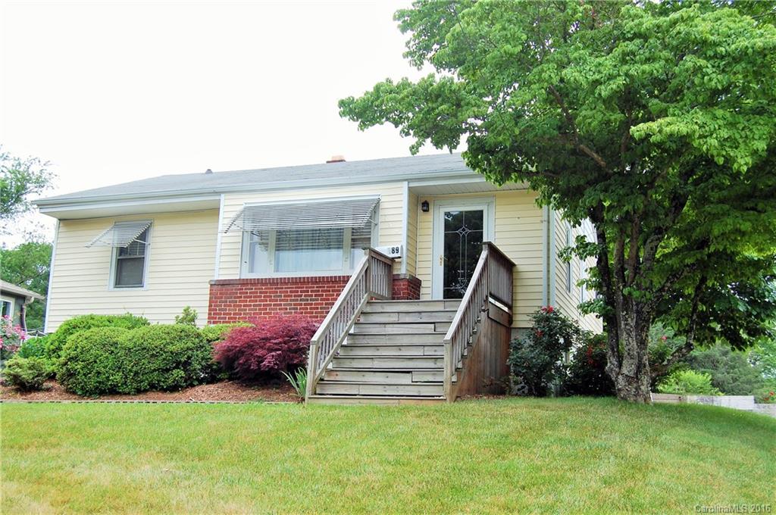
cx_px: 388
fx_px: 840
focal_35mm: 39
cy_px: 258
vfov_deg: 34.1
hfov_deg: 49.6
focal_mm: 26
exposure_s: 1/160
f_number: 6.3
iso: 200
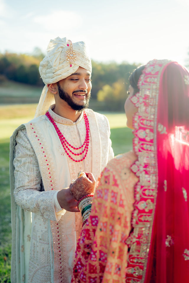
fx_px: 276
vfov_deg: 54.4
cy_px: 142
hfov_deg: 37.9
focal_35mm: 35
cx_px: 94
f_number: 2
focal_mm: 35
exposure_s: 1/1600
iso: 200
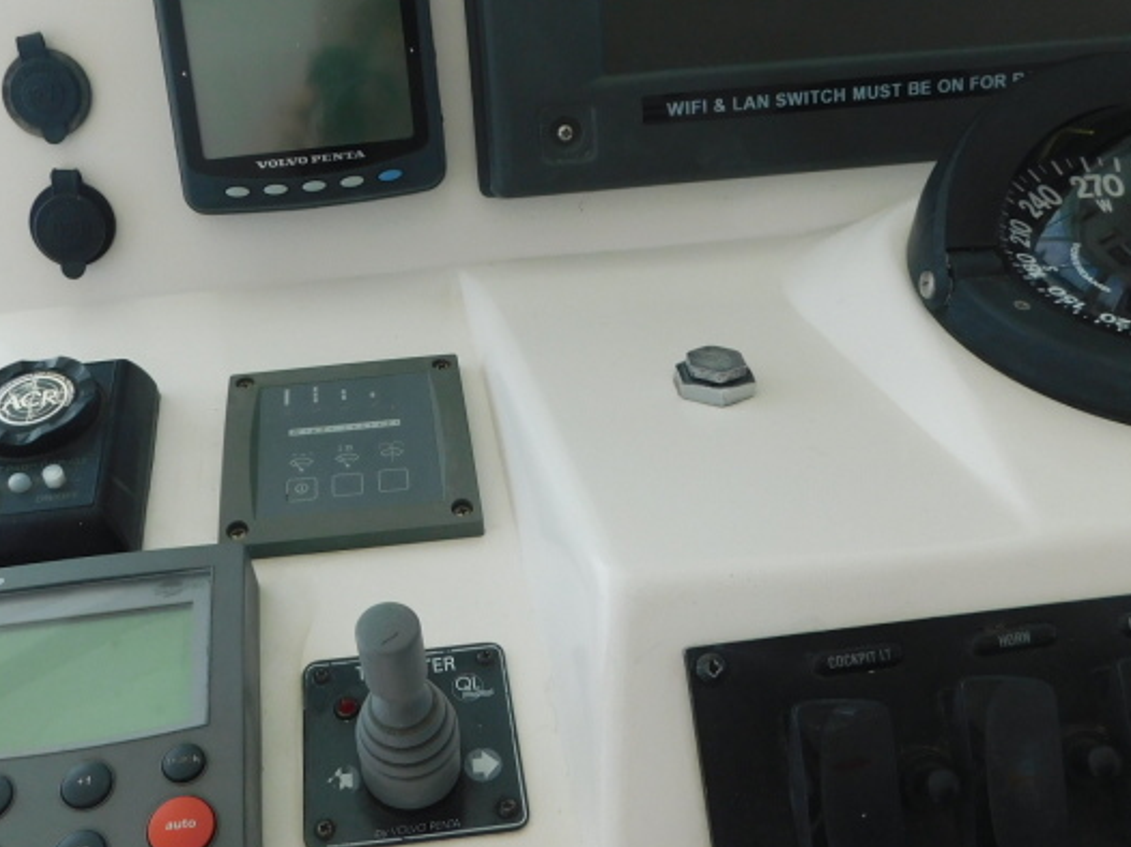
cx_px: 458
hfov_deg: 52.3
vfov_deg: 40.7
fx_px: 1143
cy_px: 406
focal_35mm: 35
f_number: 3
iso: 125
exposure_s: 1/800
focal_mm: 4
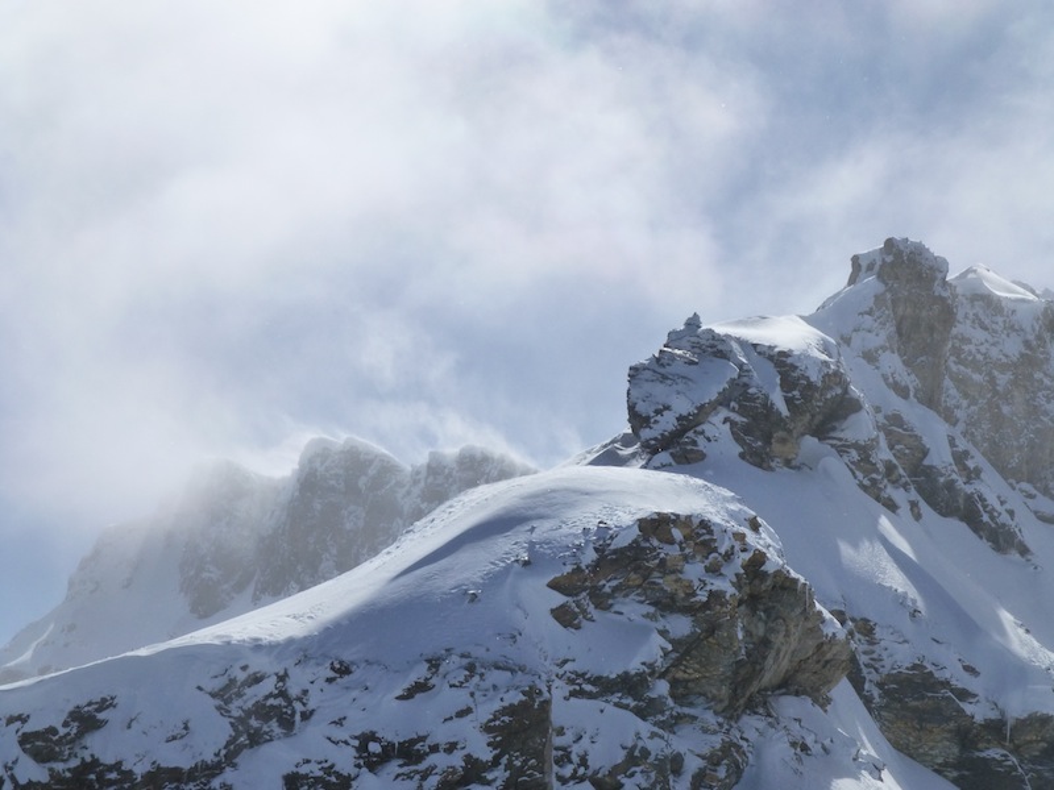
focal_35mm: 115
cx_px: 527
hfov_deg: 17.1
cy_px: 395
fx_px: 3502
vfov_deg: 12.9
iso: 160
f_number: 6.3
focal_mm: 20.6
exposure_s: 1/2000
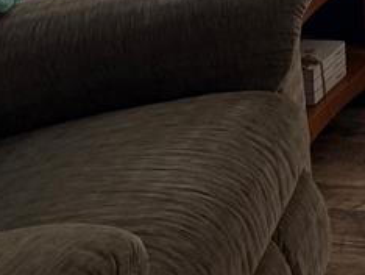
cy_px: -272
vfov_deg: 12.5
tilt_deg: -8.3
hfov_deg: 15.3
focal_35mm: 105
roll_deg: +0.4
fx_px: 1108
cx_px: 714
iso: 250
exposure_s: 1/120
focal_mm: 6.76
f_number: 1.78
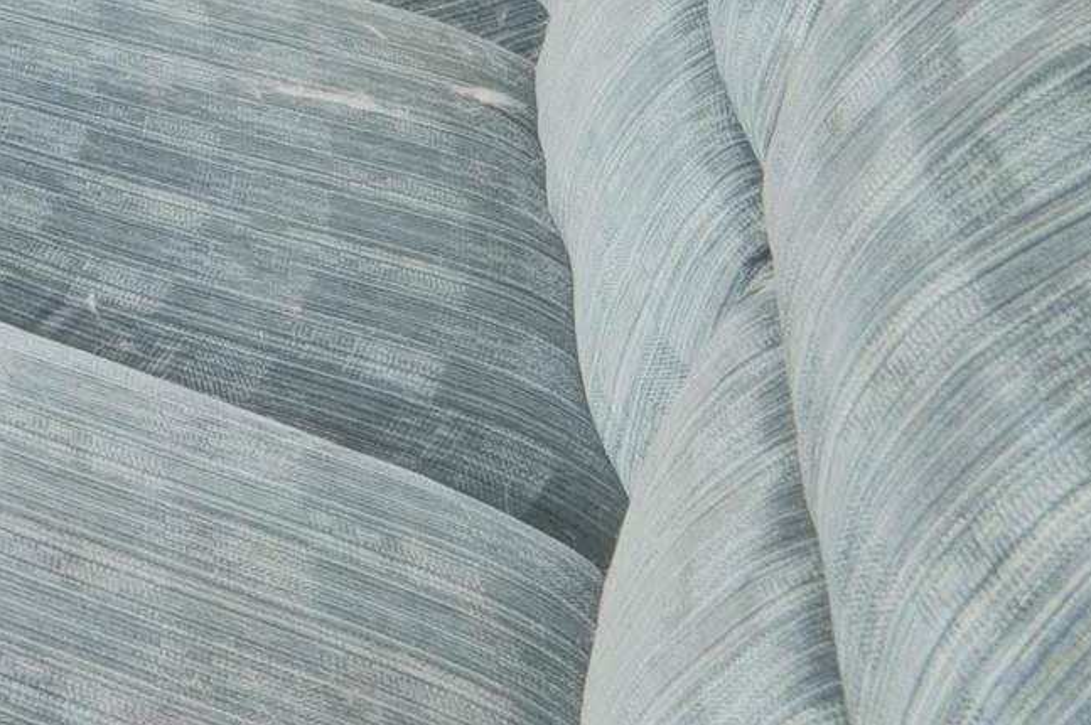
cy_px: -680
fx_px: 2301
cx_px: -1433
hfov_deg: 15.7
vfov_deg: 14.9
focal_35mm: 76
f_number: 11
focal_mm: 16
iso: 320
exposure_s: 1.6
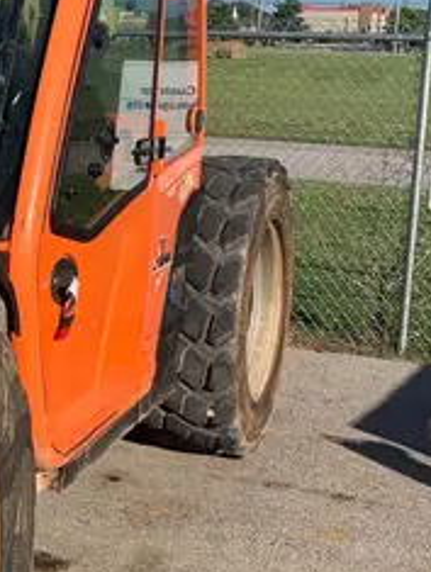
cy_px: 269
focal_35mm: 81
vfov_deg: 24.1
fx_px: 1341
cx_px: -175
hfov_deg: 16.9
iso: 25
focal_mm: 4.25
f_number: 1.8
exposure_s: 1/2114
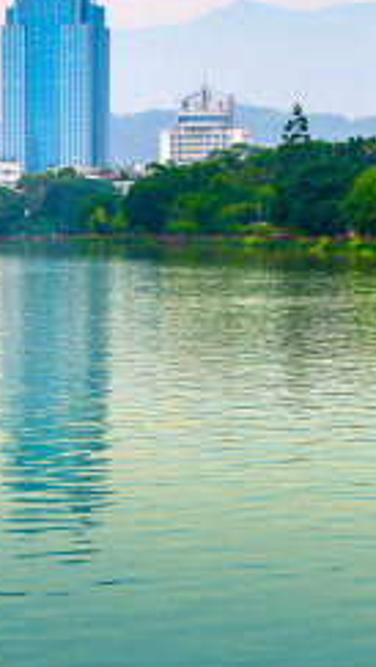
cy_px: 189
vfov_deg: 14.8
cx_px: 140
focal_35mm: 145
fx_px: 2566
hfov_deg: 8.4
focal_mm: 55
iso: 100
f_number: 6.3
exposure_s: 1/100
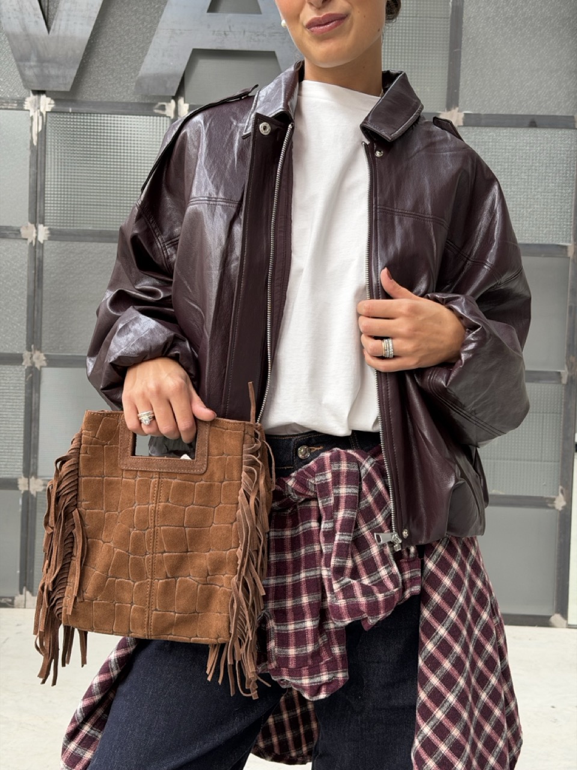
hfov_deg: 30.3
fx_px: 1067
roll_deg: -1.9
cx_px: 288
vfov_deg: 39.7
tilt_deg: -1.5
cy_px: 385
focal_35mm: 48
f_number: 1.78
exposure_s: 1/60
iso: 125
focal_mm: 6.76
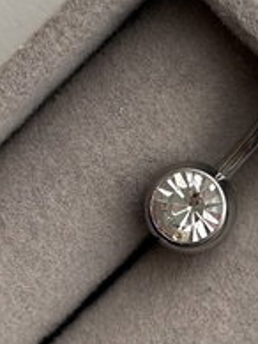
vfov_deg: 27.4
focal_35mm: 71
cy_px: 172
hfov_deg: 20.5
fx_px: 706
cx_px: 209
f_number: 1.6
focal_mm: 5.96
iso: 32
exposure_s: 1/140
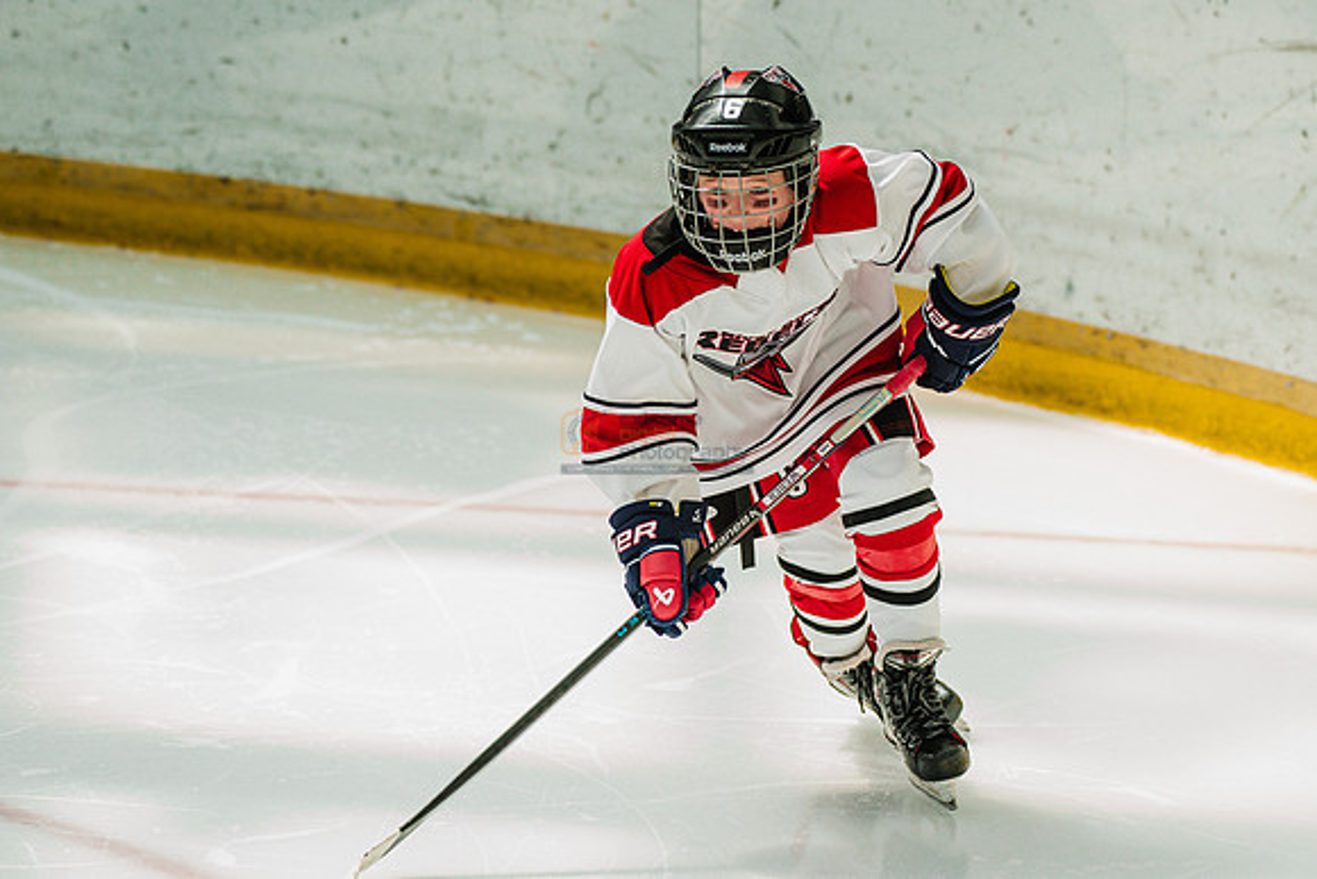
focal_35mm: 208
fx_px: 7628
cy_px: 439
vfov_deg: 6.6
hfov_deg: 9.9
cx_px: 827
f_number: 4
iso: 1600
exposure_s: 1/1600
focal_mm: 166
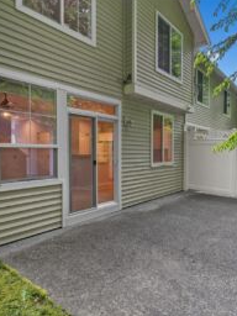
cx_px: 131
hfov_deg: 56.7
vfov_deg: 71.6
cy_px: 157
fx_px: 219
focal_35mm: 24
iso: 320
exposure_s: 1/13
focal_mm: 16
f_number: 9
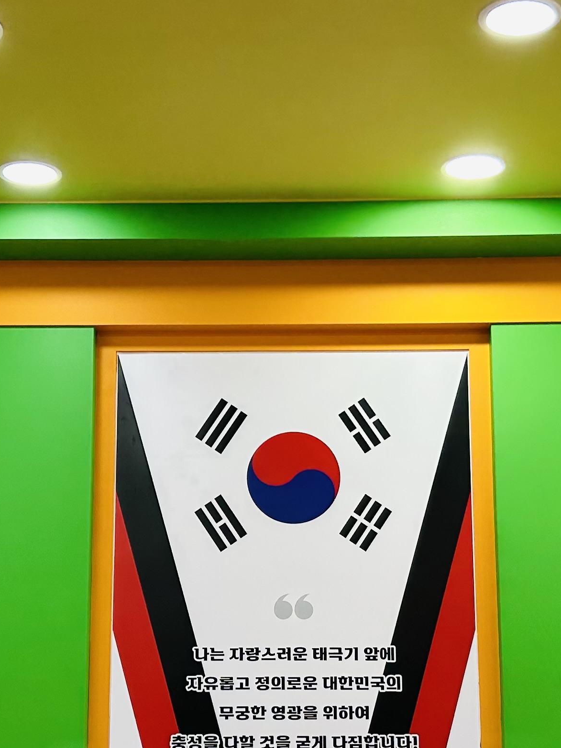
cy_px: 446
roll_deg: +0.8
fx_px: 1448
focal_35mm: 67
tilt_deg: +10.8
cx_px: 276
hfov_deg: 21.9
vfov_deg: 28.9
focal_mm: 5.7
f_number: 1.5
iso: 100
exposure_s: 1/120
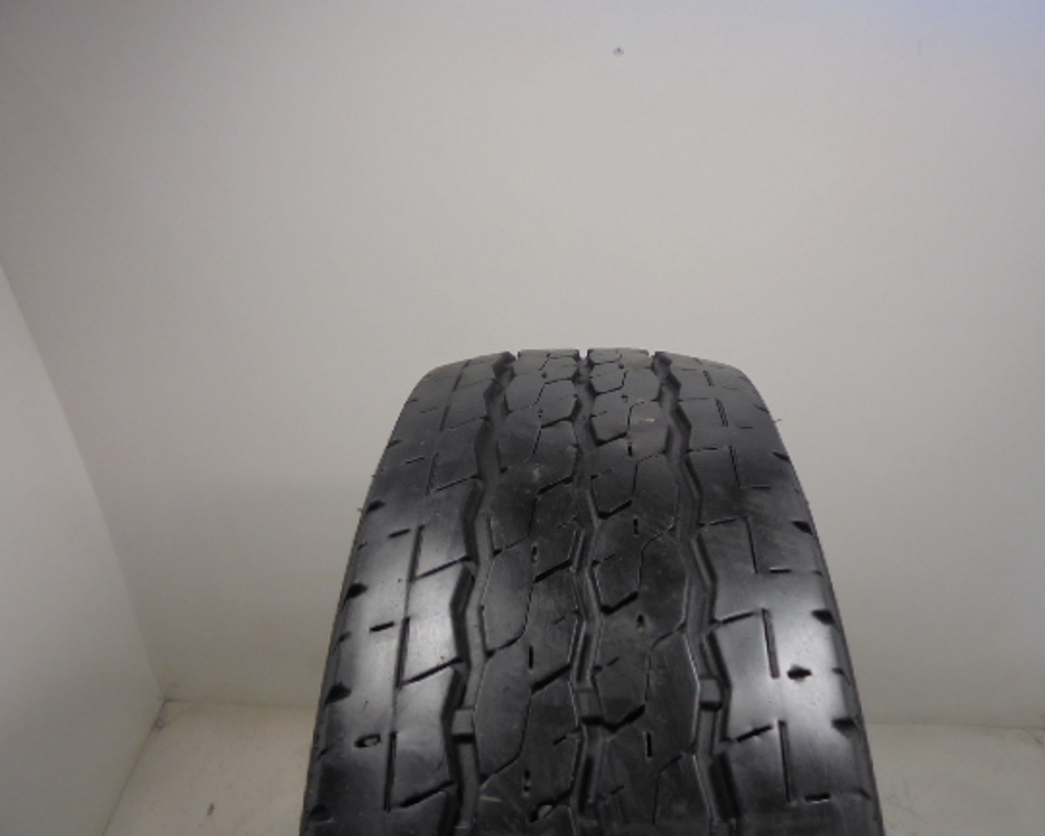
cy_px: 405
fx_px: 928
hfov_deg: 58.7
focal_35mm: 30
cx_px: 568
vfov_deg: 48.5
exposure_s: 1/40
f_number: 3.5
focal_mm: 4.6
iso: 100
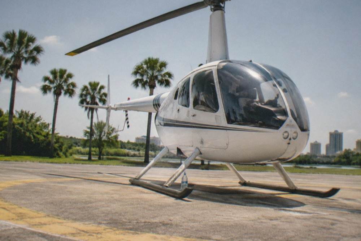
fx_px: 351
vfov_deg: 37.8
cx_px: 180
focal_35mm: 35
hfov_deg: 54.5
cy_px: 120
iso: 200
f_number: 9
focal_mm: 35
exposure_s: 1/500
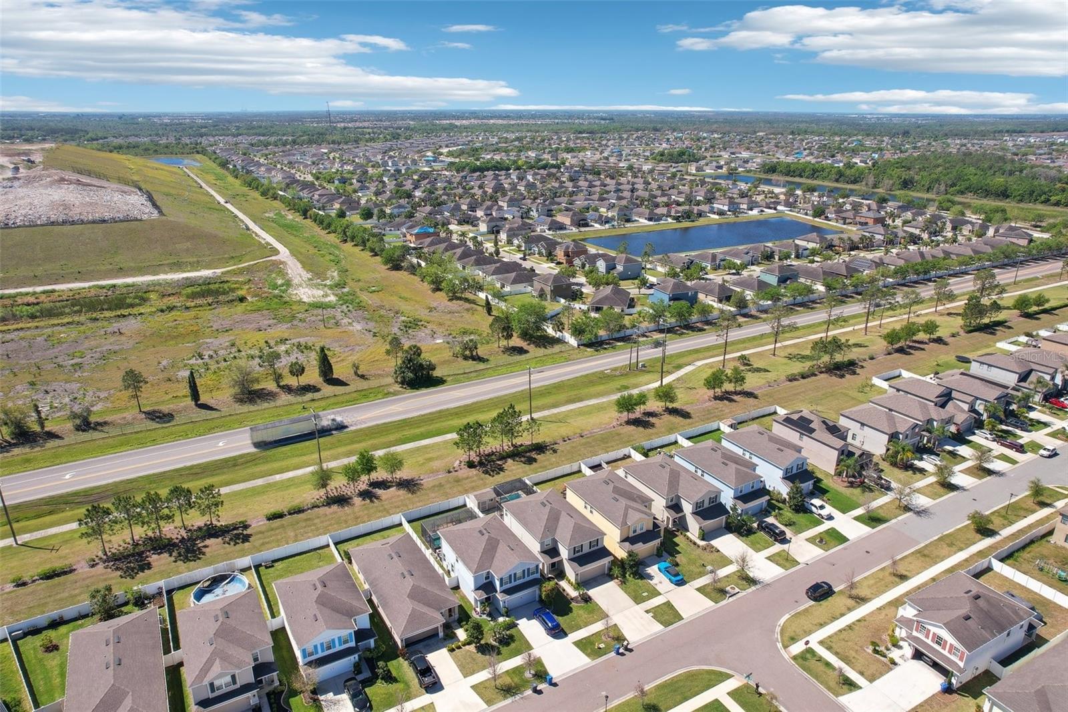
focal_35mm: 22
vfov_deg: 57.2
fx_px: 652
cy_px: 356
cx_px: 534
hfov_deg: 78.6
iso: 100
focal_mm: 8.4
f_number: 2.8
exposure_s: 1/400
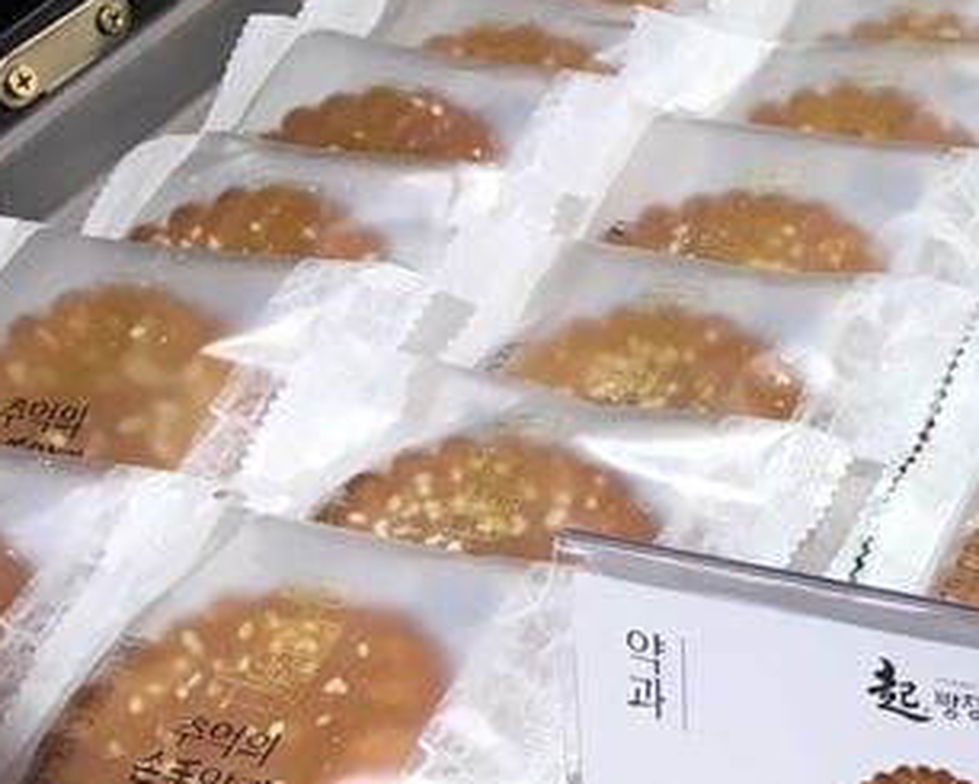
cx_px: 1881
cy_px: 378
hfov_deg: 14.7
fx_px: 3217
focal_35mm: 111
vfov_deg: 13.9
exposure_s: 1/40
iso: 25
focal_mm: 4.15
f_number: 2.2
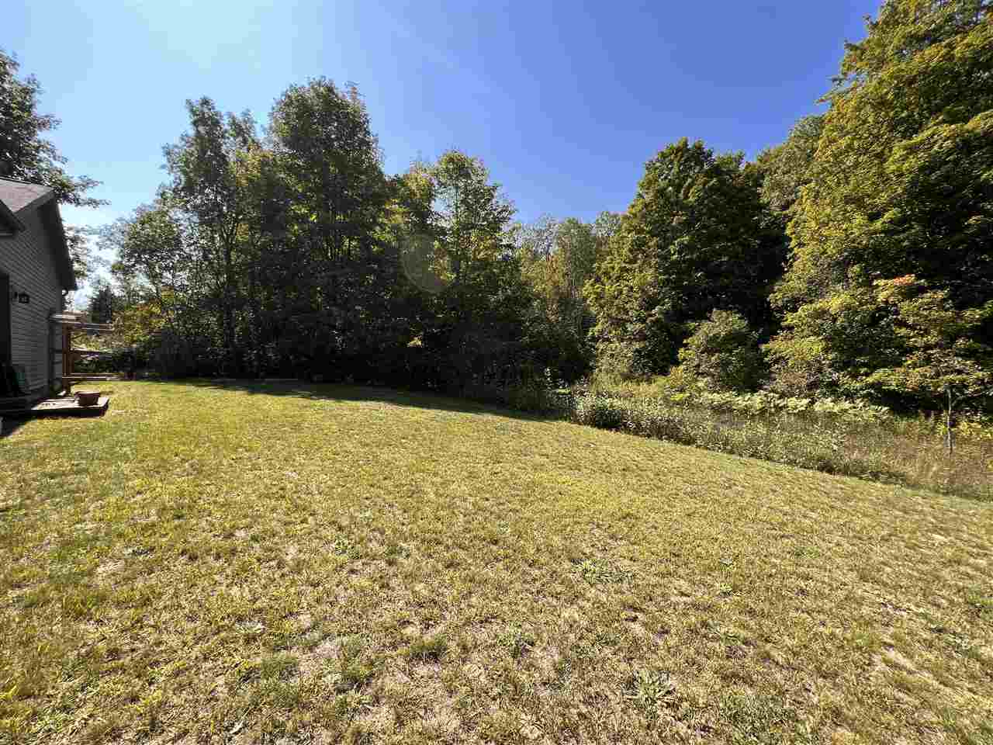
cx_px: 496
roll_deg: -0.5
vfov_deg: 89.9
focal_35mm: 13
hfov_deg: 106.2
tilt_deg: -3.3
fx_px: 373
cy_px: 372
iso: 32
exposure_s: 1/521
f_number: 1.8
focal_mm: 1.57
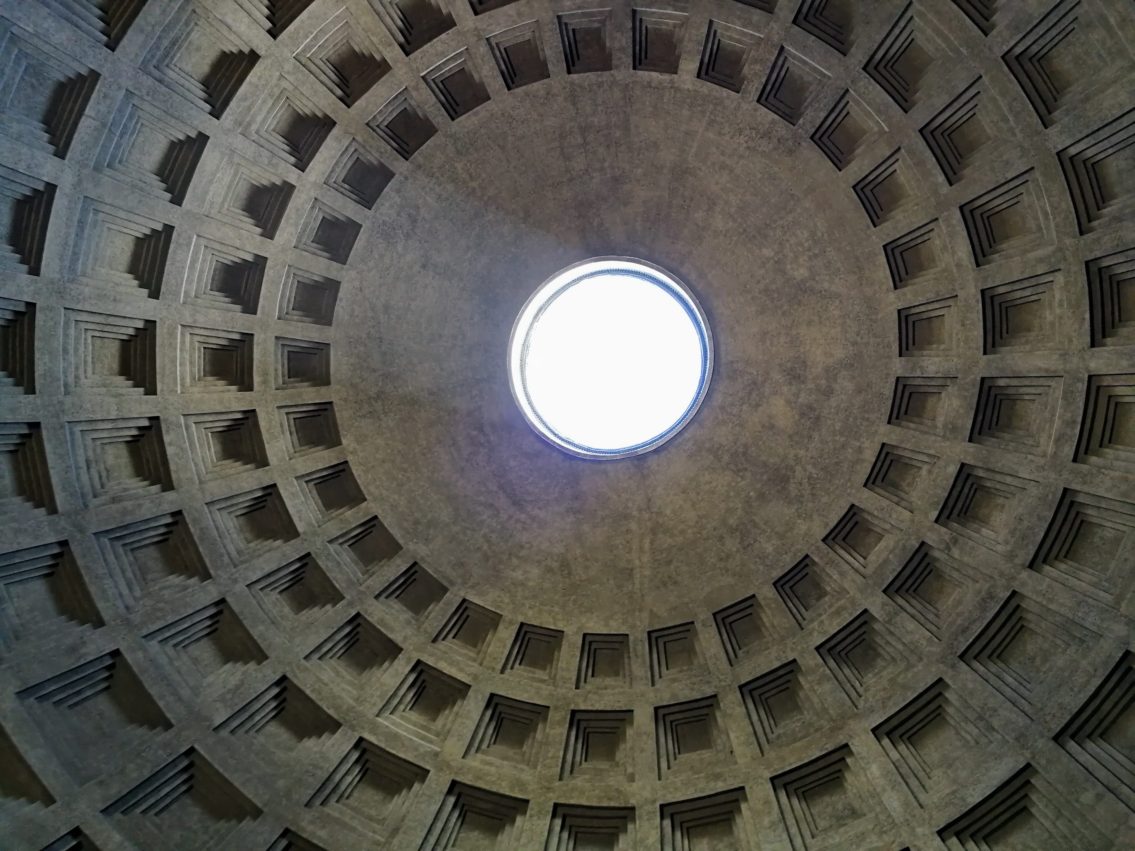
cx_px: 568
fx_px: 885
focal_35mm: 27
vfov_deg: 51.4
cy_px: 426
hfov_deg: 65.3
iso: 125
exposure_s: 1/50
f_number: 2.2
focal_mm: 3.95
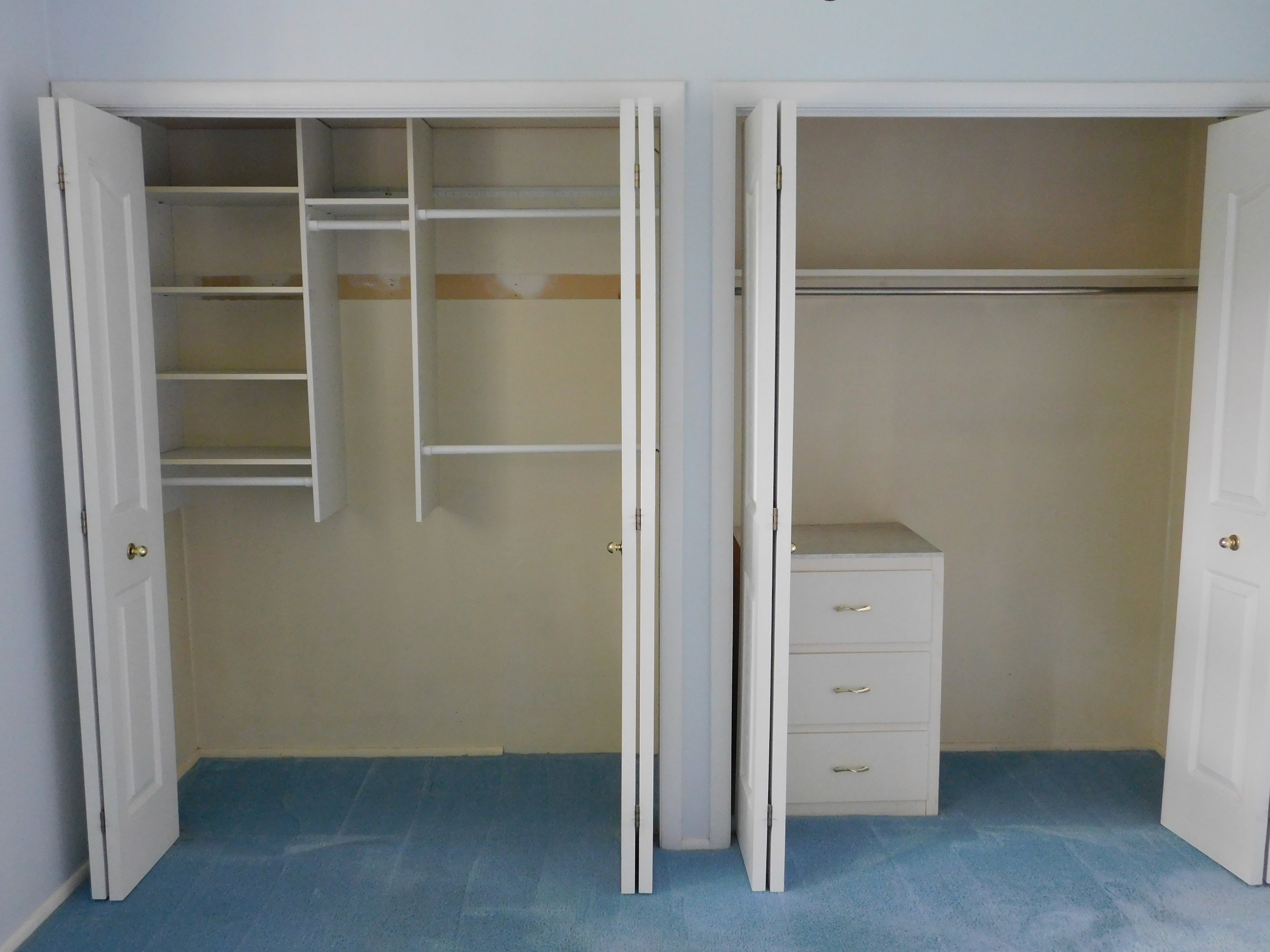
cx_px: 635
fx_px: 1101
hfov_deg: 60.0
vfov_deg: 46.8
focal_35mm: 30
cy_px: 476
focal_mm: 5.3
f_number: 3.2
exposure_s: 1/20
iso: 400
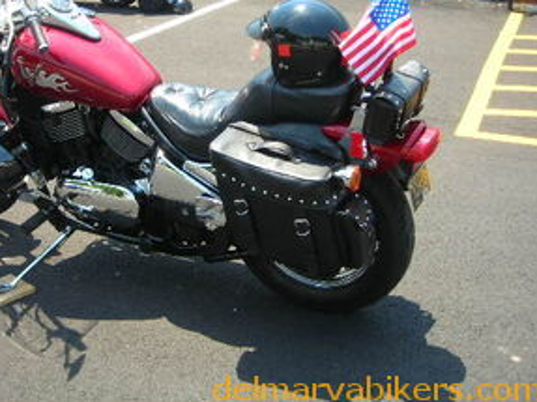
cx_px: 174
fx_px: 822
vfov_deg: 27.3
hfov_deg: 35.8
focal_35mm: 53
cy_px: 125
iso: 50
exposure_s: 1/190
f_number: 3.2
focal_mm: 6.3
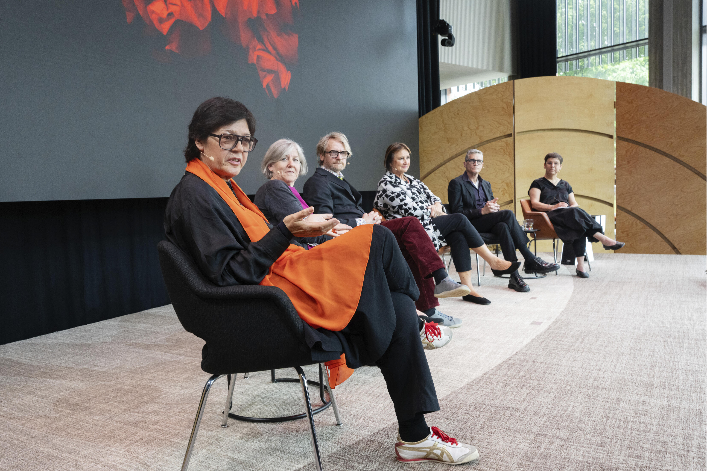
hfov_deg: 63.3
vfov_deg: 44.7
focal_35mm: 29
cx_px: 354
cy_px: 236
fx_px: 573
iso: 2500
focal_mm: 29.2
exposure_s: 1/125
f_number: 8
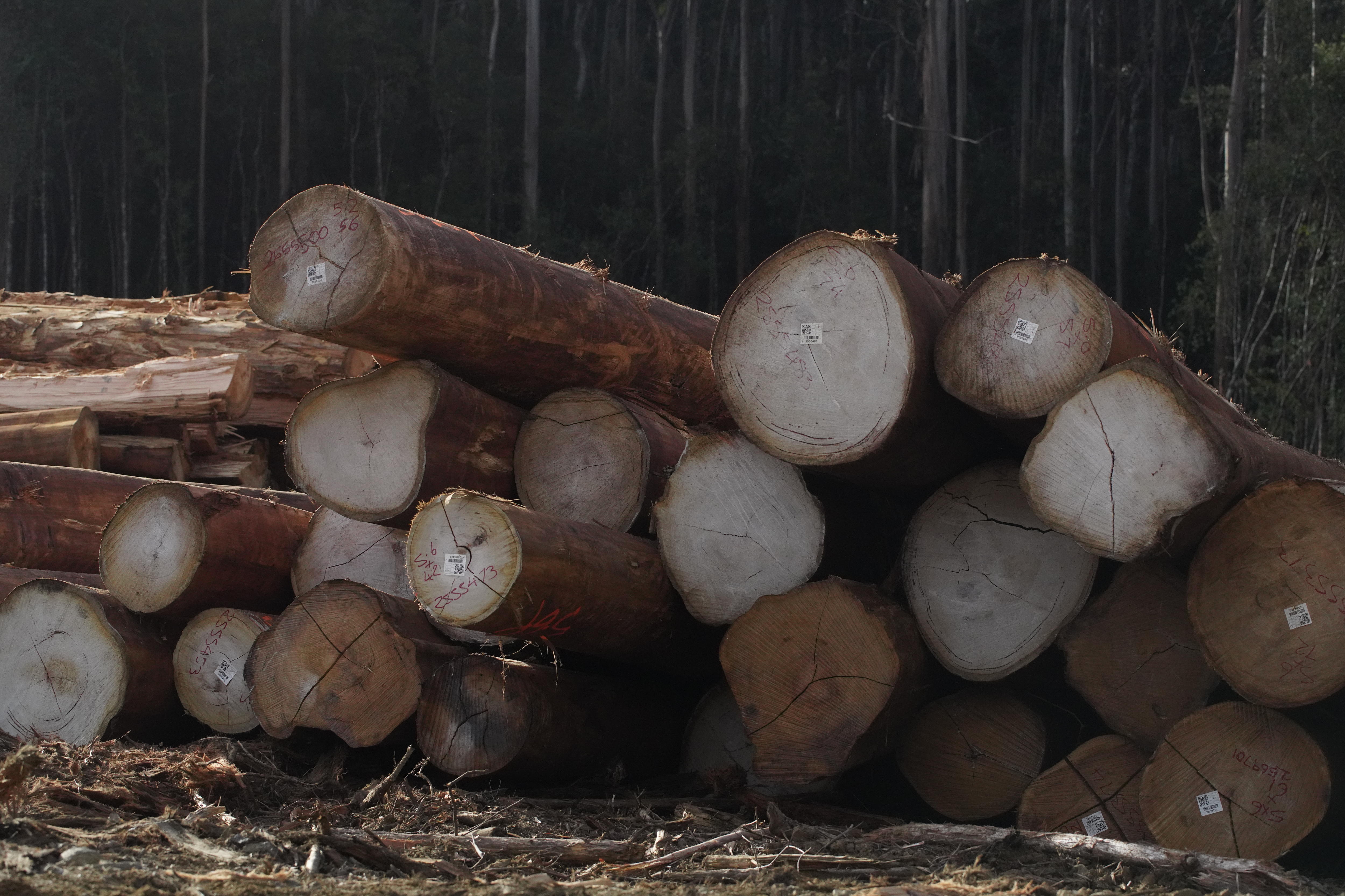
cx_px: 672
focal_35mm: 100
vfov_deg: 13.7
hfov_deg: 20.4
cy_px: 448
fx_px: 3736
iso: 3200
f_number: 6.3
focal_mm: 100
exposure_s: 1/8000
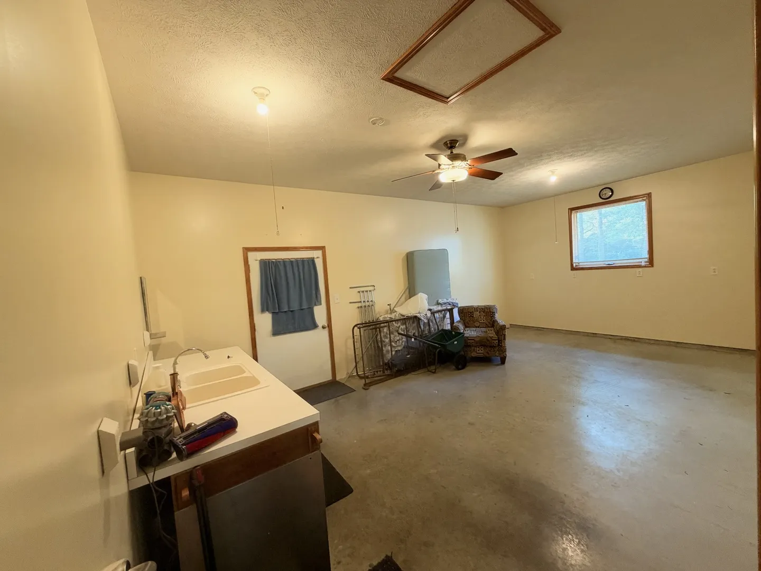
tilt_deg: -2.3
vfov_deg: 85.7
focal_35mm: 14
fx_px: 308
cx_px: 380
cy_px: 286
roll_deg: +4.6
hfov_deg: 102.1
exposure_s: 1/60
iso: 320
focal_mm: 2.22
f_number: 2.2
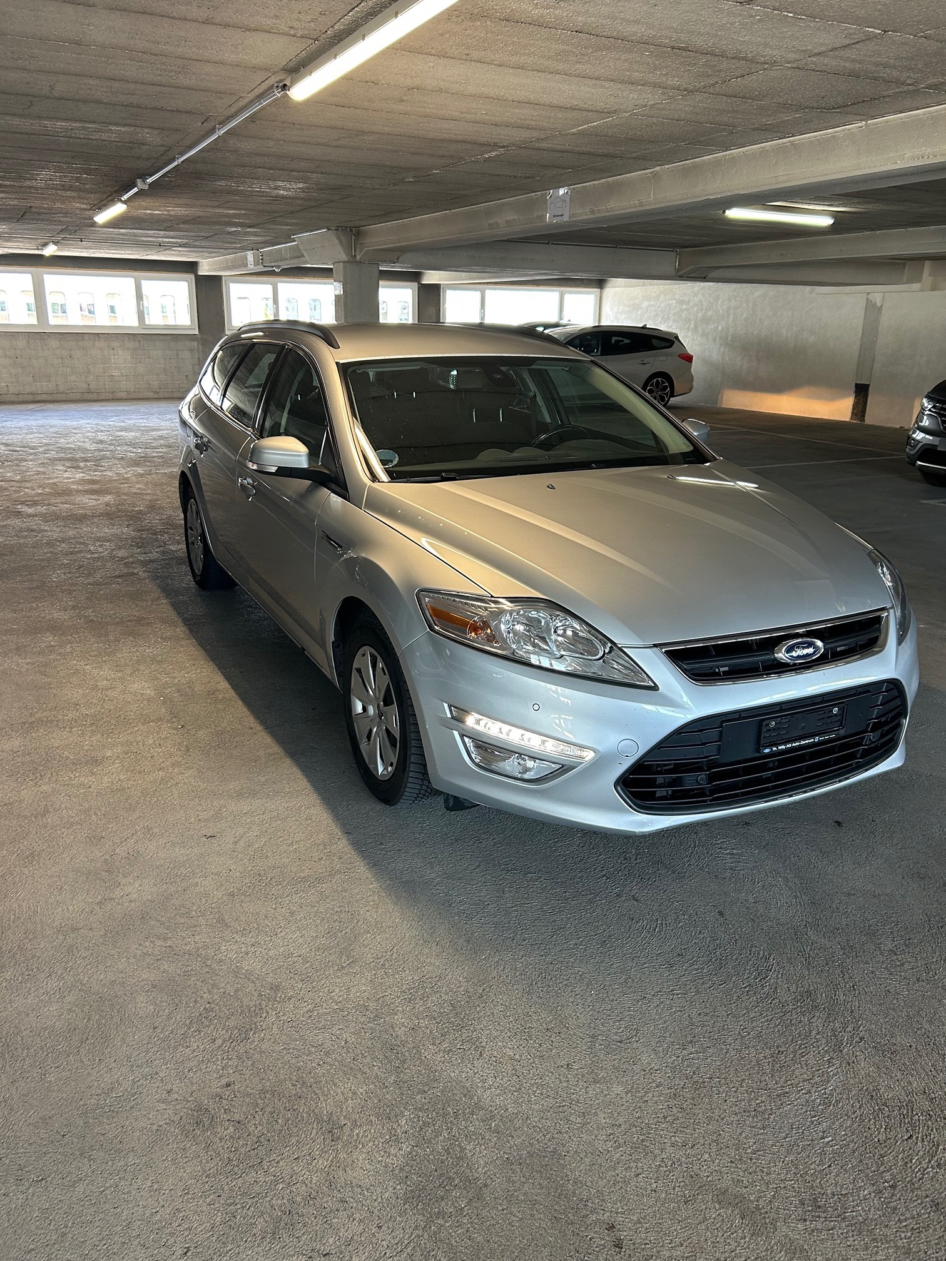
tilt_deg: -16.2
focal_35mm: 26
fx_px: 947
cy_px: 630
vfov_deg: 67.3
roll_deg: +0.5
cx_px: 473
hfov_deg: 53.1
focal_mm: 5.7
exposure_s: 1/100
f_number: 1.5
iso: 125
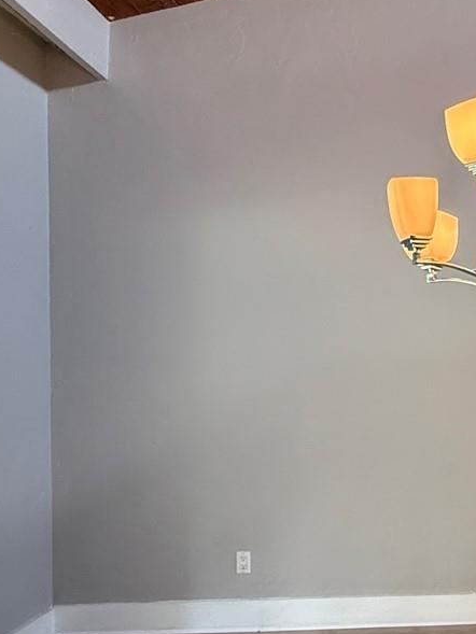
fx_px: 696
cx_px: 537
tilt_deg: -2.3
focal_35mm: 38
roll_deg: -1.0
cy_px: 397
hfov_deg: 32.6
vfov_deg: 48.5
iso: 400
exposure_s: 1/120
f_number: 2.2
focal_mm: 2.22
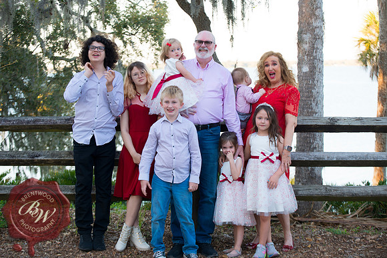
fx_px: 753
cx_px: 194
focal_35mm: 70
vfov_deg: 19.5
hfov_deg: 28.8
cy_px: 129
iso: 200
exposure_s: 1/125
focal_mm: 70
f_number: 3.5
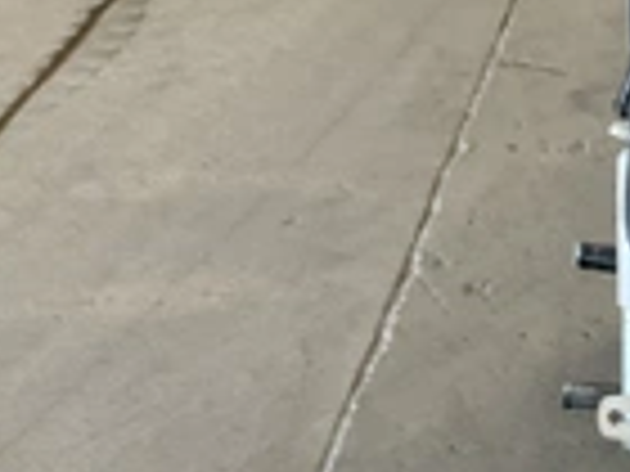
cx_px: 774
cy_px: 234
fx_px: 1511
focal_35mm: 83
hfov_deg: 21.7
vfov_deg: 17.8
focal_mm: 3
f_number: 1.8
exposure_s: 1/60
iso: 160
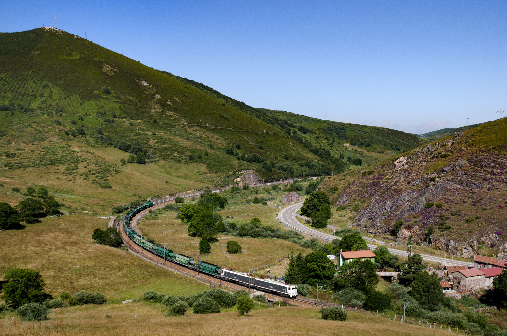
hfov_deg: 49.6
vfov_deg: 34.1
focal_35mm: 39
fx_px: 548
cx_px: 254
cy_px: 168
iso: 250
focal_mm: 26
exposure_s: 1/640
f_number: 9
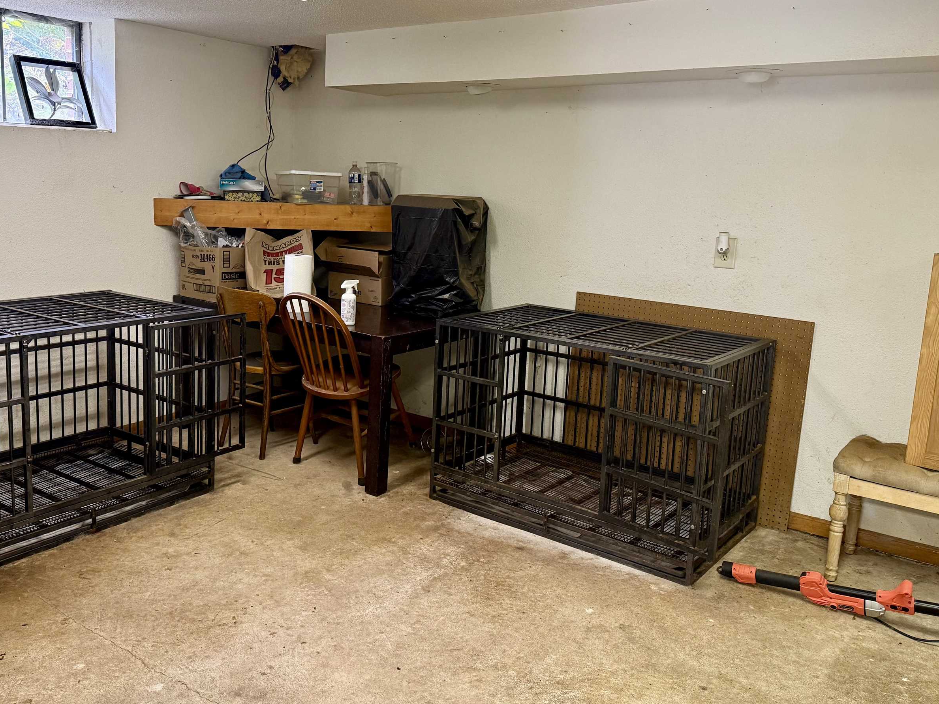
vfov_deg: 45.4
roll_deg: -1.3
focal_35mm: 31
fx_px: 841
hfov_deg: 58.2
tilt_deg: -8.3
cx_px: 415
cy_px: 308
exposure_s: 1/60
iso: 320
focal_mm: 6.76
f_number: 1.78
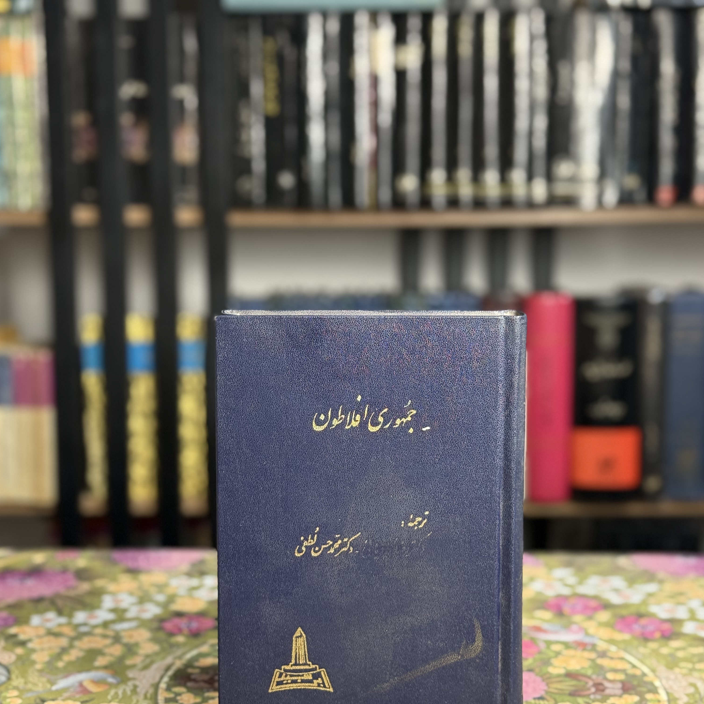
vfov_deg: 30.0
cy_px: 368
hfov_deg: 30.0
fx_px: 1312
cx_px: 354
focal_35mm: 57
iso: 250
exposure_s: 1/100
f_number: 1.78
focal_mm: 6.76
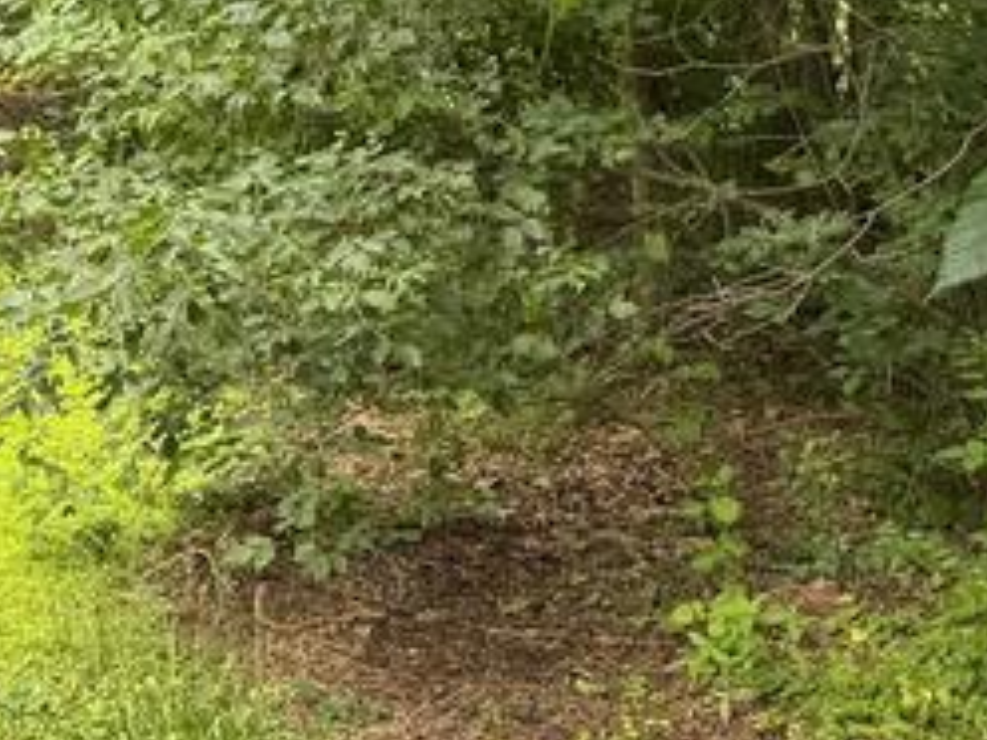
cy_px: -275
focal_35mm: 99
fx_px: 2823
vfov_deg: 14.2
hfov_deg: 19.2
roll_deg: -0.5
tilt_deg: +1.2
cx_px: -48
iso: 64
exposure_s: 1/204
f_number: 1.78
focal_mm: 6.76
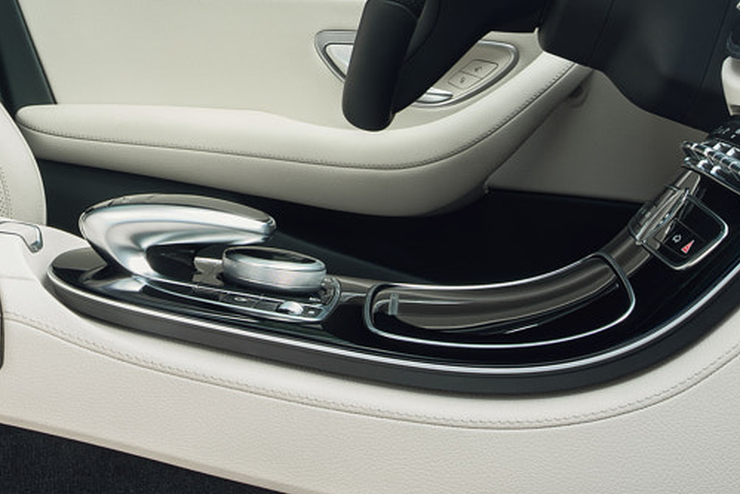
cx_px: 117
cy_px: -127
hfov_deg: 25.7
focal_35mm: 77
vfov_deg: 16.8
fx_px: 1583
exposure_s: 1/4
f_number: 16
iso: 50
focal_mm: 24
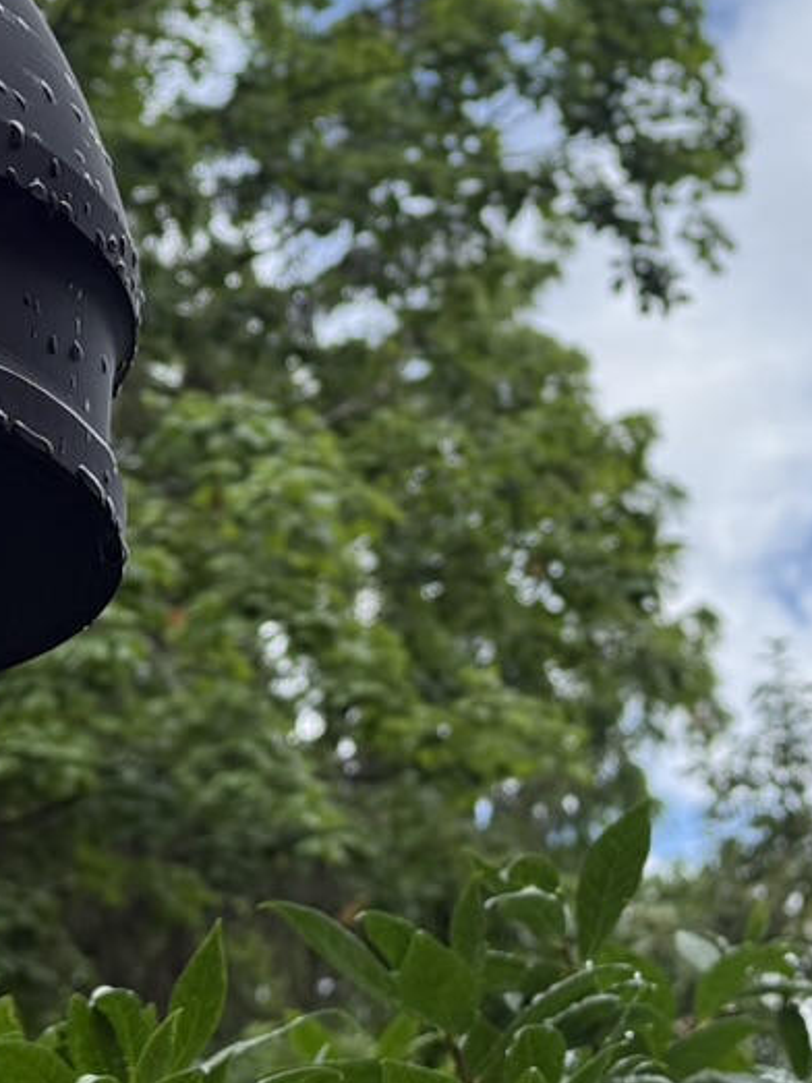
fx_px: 2941
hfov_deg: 15.7
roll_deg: +0.0
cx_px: 536
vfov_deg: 20.7
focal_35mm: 94
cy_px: 238
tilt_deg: +27.0
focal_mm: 6.76
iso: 100
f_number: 1.78
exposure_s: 1/1271
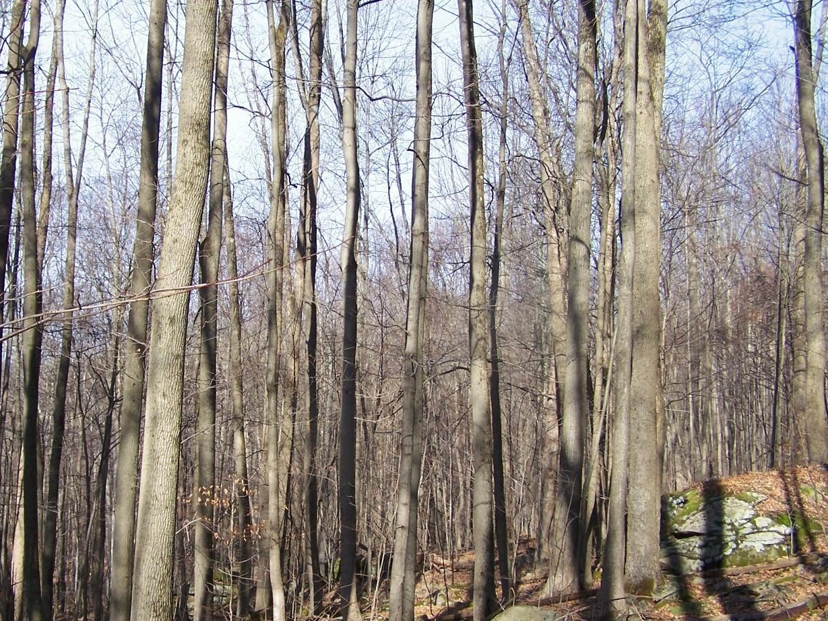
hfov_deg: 39.4
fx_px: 1148
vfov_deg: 30.3
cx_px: 310
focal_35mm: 48
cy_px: 330
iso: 80
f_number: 2.8
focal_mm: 6.3
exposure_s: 1/640
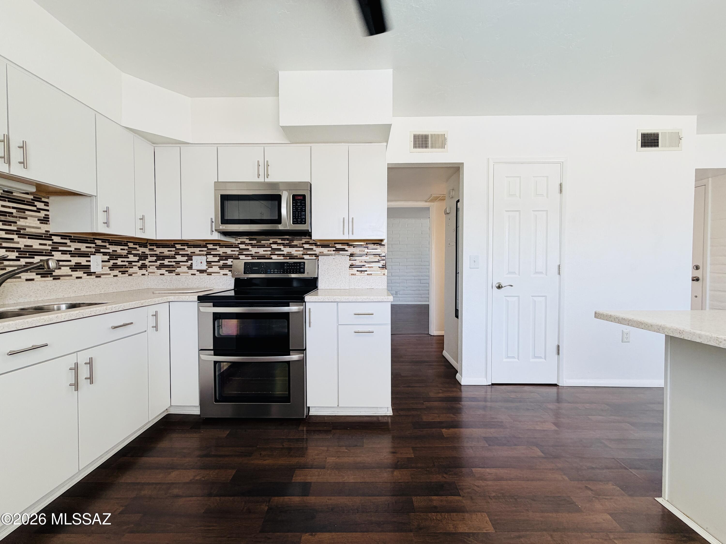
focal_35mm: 14
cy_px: 272
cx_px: 363
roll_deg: +0.1
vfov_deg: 85.7
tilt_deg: -0.7
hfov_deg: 102.1
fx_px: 294
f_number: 2.2
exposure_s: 1/120
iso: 80
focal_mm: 2.22
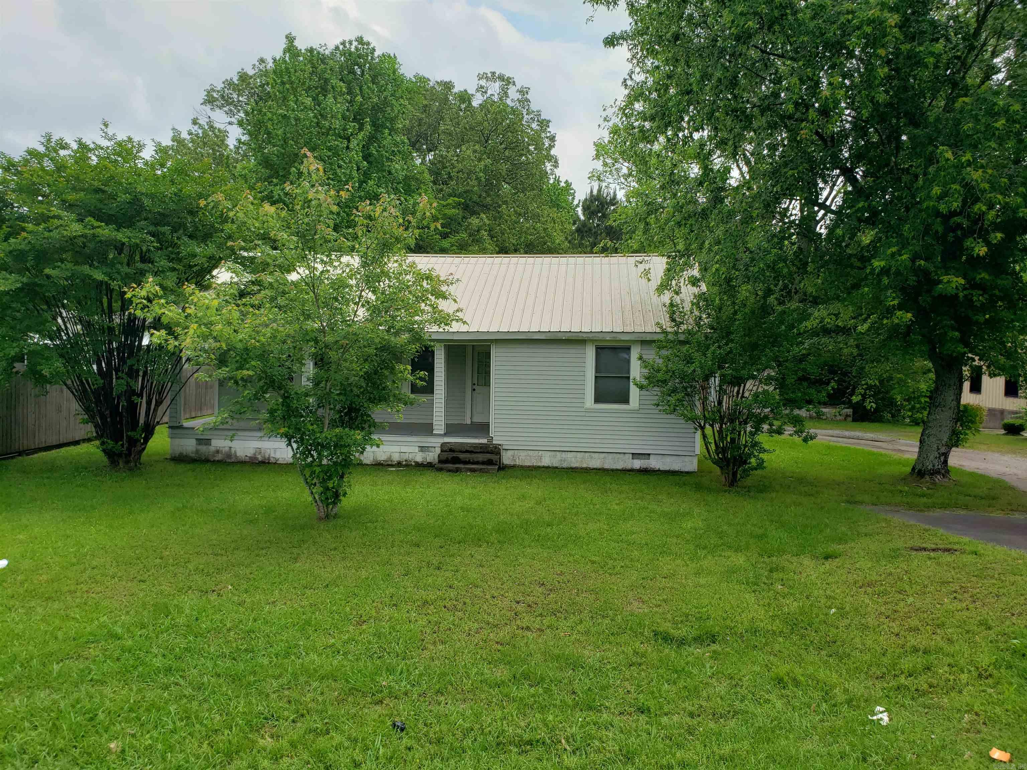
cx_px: 514
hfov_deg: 67.3
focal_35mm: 26
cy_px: 385
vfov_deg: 53.1
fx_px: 771
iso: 50
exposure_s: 1/1337
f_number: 2.4
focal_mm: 4.3
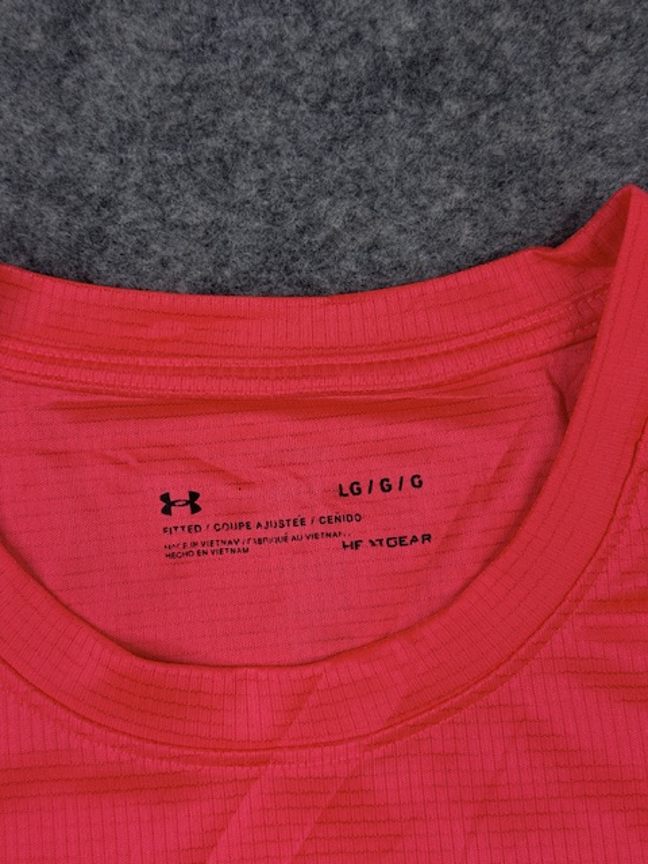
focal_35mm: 48
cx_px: 324
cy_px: 432
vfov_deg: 39.7
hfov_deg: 30.3
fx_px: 1198
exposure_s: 1/327
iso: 64
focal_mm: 6.76
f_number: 1.78
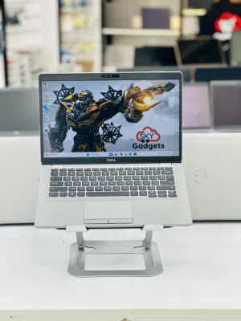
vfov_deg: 25.3
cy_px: 160
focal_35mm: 77
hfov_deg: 19.1
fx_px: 715
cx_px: 120
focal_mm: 9
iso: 50
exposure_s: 1/100
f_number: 2.8
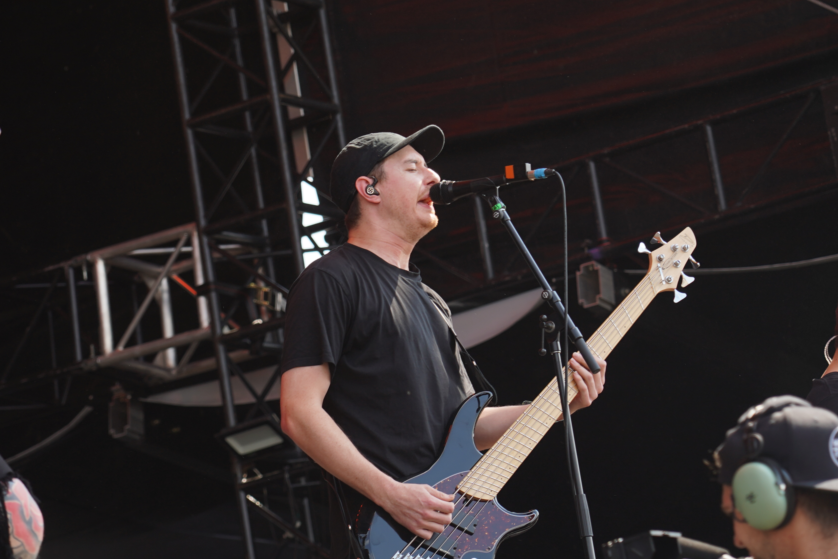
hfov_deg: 10.9
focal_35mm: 188
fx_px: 4376
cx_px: 171
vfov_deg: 7.3
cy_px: 201
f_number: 5
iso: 100
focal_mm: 105
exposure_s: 1/200
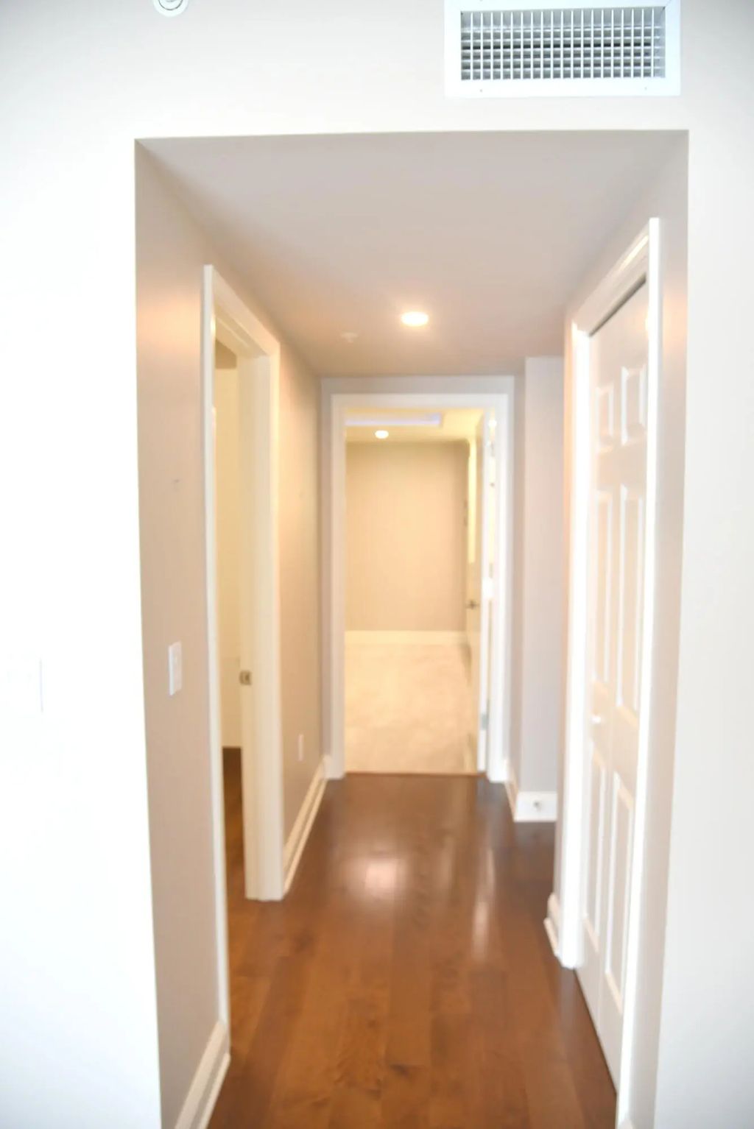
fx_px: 753
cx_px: 377
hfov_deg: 53.2
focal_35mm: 24
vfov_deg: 73.7
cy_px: 564
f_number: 4
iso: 450
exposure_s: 1/60
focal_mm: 24
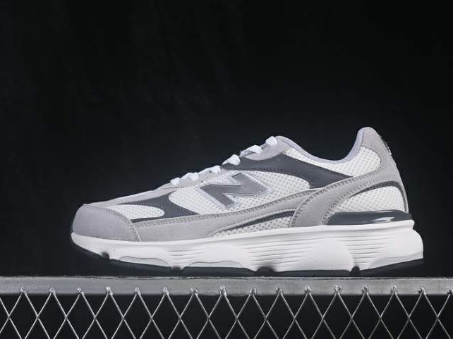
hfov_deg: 23.8
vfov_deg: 18.0
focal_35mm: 82
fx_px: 1073
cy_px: 171
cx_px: 248
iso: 160
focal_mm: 50
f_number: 8
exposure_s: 1/80
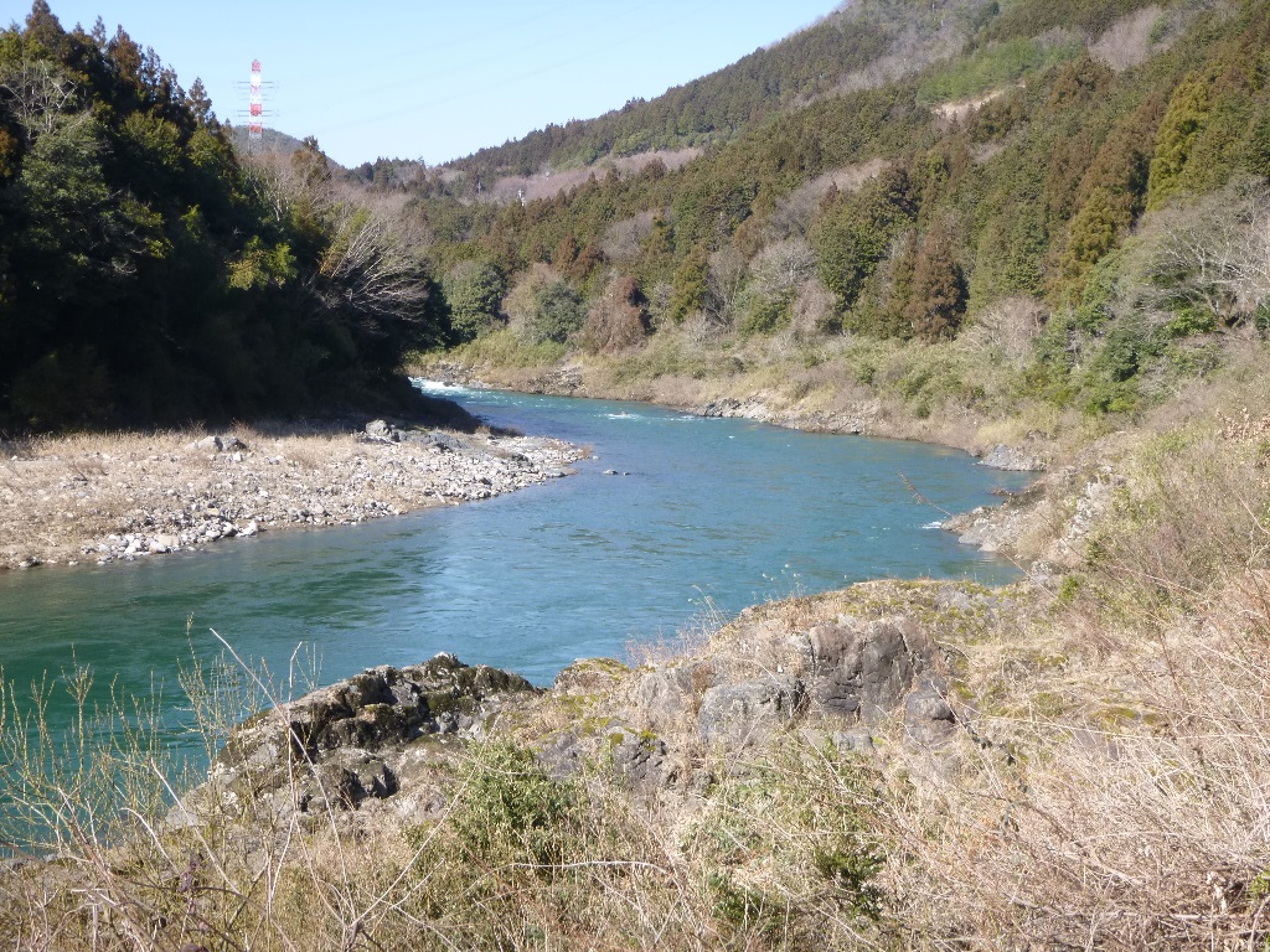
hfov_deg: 38.2
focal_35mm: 50
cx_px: 635
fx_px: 1834
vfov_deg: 29.1
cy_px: 476
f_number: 4.9
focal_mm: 9
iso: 100
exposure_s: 1/160
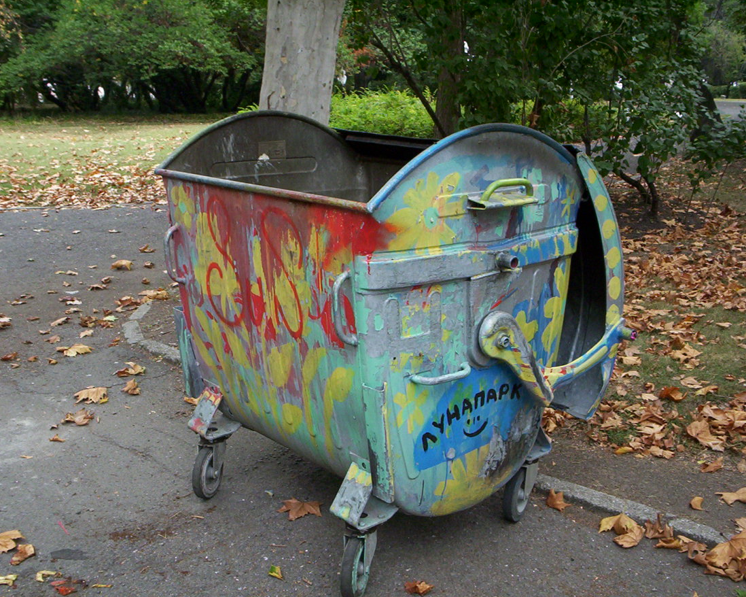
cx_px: 380
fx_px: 883
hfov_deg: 45.8
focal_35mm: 40
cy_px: 301
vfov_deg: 37.3
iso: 100
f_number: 4.5
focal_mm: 4.99
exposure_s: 1/117
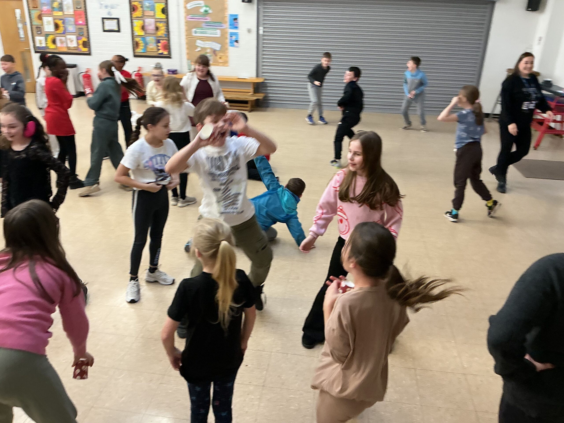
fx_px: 472
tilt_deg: -23.7
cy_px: 212
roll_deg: +0.7
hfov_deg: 61.7
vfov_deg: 48.2
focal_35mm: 29
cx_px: 282
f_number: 1.8
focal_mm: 3
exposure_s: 1/50
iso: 100
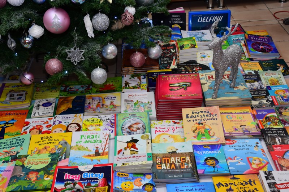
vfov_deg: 25.7
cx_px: 144
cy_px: 96
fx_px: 421
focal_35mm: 52
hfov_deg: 37.9
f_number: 5.6
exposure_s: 1/100
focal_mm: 35
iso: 800
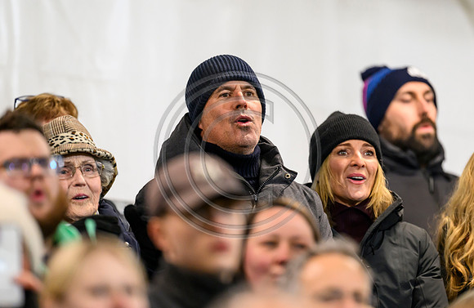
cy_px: 160
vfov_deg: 3.0
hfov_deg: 4.6
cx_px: 265
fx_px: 5890
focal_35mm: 451
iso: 3200
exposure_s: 1/250
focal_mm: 400
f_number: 2.8
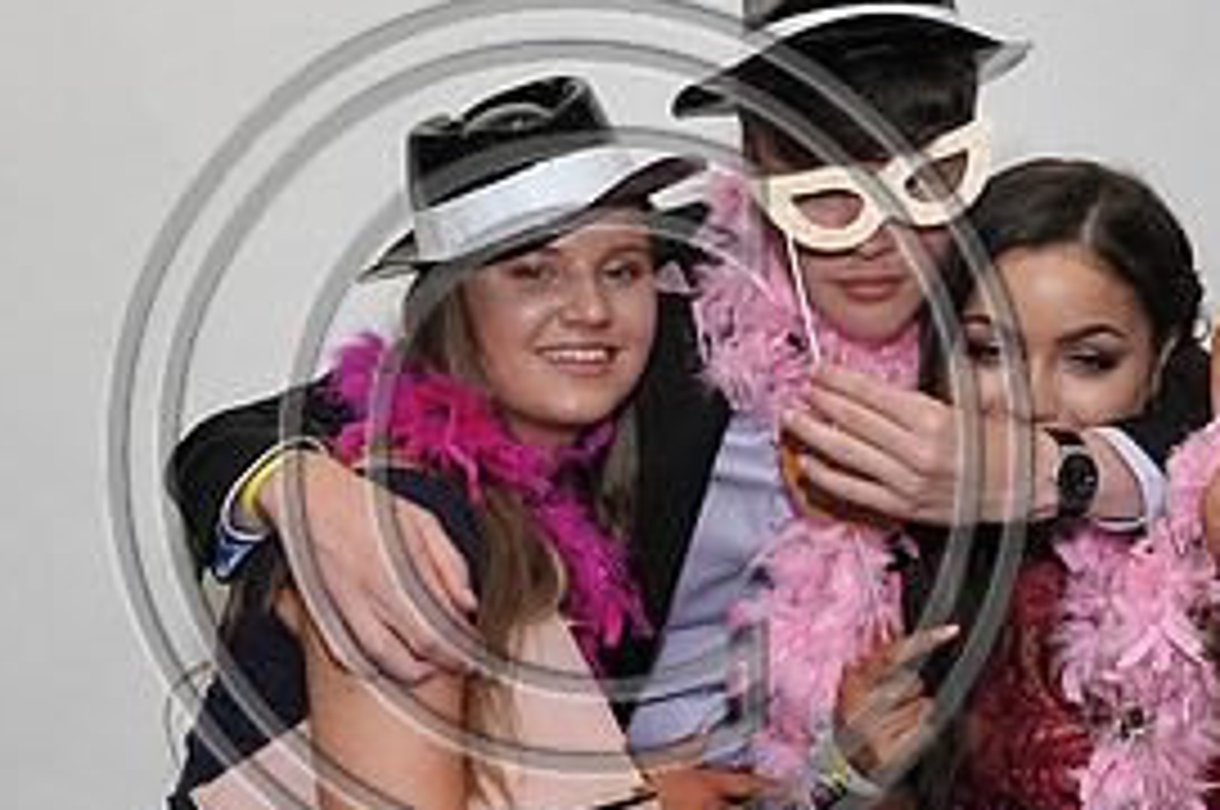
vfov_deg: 15.1
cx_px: 567
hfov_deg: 22.6
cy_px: 450
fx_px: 3046
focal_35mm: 90
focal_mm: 42
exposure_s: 1/60
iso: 1000
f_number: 8
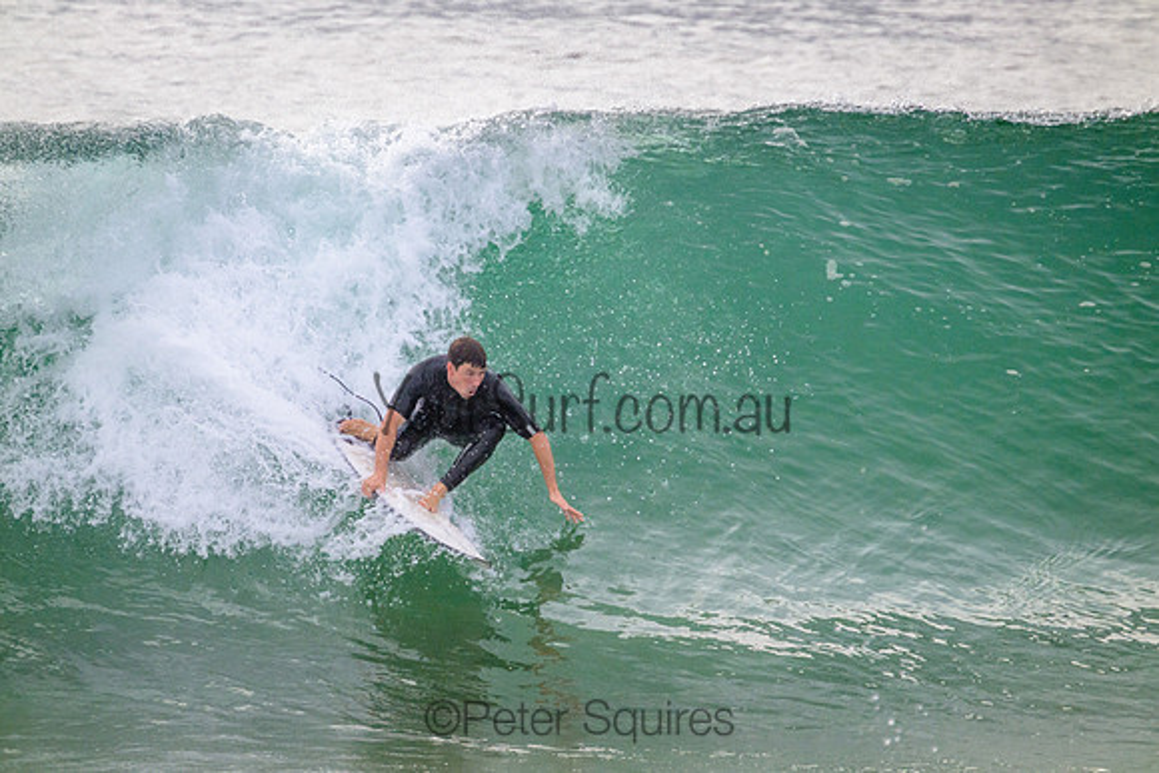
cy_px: 386
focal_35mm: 800
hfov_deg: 2.6
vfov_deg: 1.7
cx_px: 580
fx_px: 25760
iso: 1400
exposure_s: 1/2000
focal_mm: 800
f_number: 11
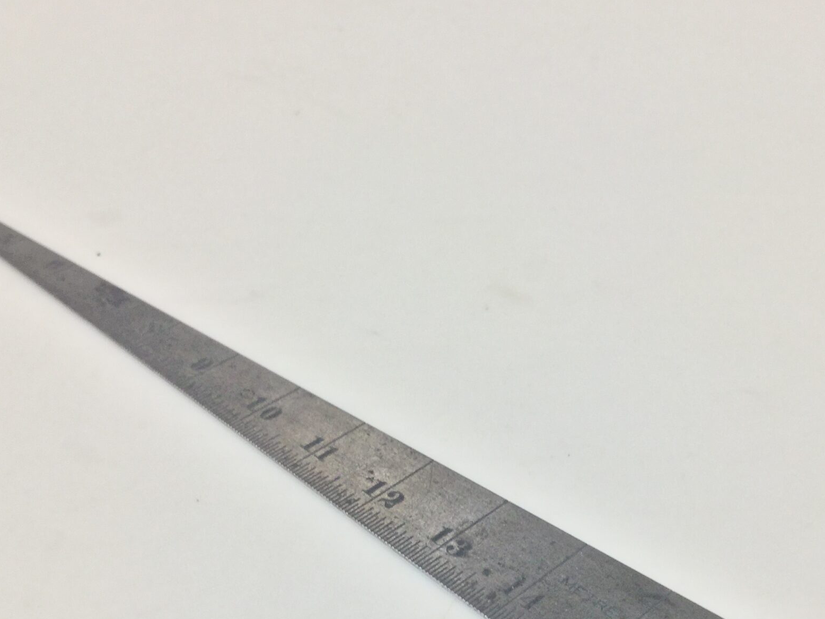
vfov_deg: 28.0
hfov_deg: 37.4
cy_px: 490
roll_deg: +0.9
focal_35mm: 51
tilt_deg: -42.7
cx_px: 481
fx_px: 1215
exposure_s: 1/33
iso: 32
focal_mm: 3.3
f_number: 2.4
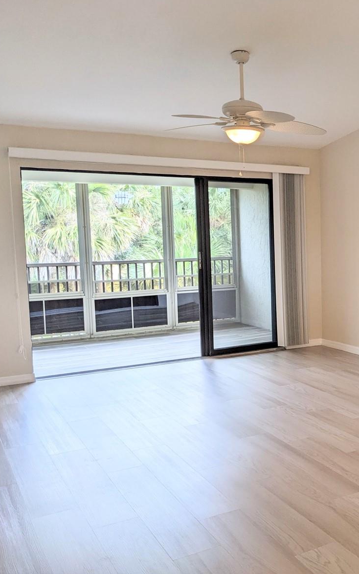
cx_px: 376
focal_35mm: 39
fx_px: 610
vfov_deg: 50.4
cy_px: 282
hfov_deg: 30.0
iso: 39
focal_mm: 4.38
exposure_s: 1/133
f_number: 1.73
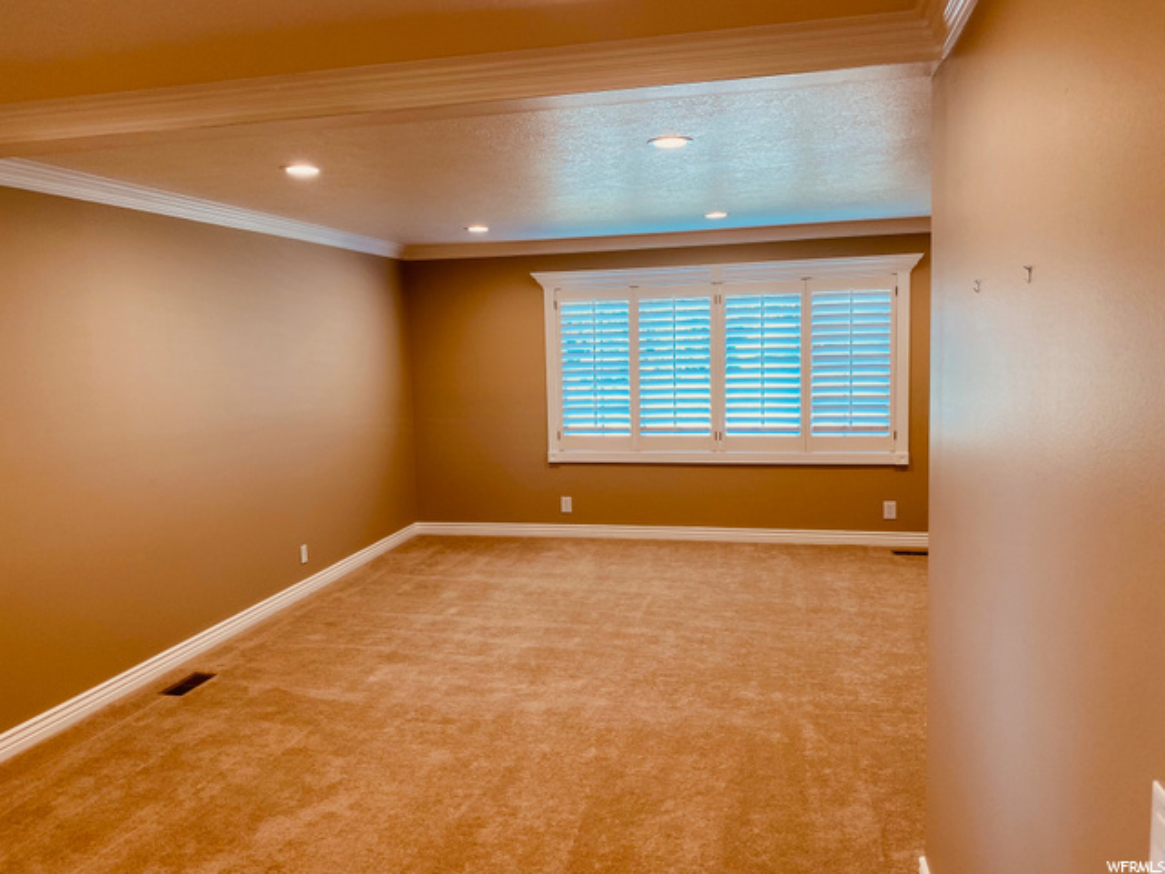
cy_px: 437
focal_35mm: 26
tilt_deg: -4.7
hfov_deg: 67.3
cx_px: 582
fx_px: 875
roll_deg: +1.7
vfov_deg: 53.1
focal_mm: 4.25
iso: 125
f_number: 1.8
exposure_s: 1/120
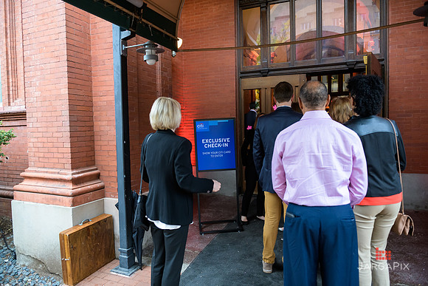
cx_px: 214
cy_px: 143
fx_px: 285
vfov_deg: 53.2
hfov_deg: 73.7
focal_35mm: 24
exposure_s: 1/125
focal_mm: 24
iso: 1600
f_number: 3.2
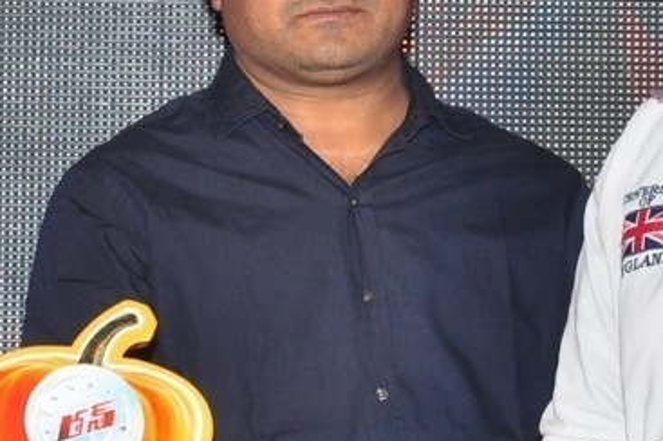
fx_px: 5594
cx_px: 275
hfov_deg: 6.8
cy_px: 286
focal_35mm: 304
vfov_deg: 4.5
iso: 500
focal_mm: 62
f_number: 8
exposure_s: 1/125
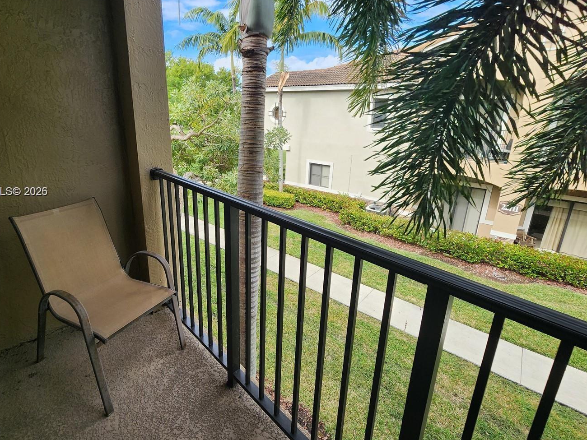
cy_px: 192
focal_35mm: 16
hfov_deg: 94.3
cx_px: 268
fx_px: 271
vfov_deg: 77.8
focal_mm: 2.2
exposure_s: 1/434
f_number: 2.2
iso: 50
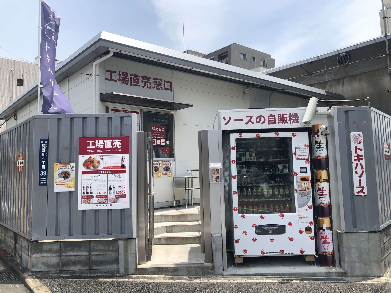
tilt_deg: +6.2
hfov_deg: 63.4
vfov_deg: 49.7
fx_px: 316
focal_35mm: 28
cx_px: 196
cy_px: 146
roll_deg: +1.1
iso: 20
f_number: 1.8
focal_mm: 3.99
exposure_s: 1/1845
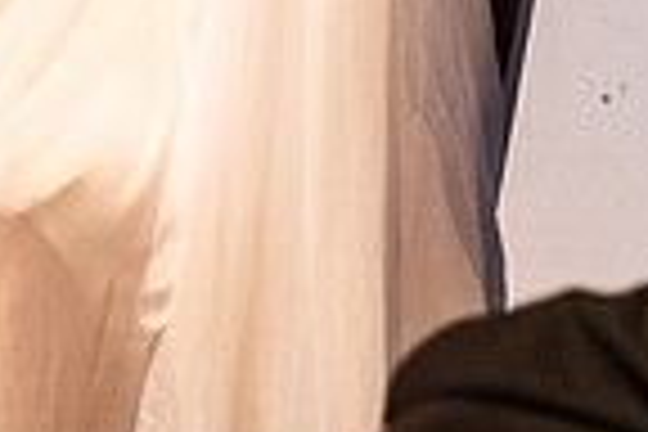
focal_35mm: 506
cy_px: -362
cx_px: 616
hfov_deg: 4.1
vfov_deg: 2.7
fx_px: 9107
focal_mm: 83.8
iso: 2000
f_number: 3.2
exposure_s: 1/250
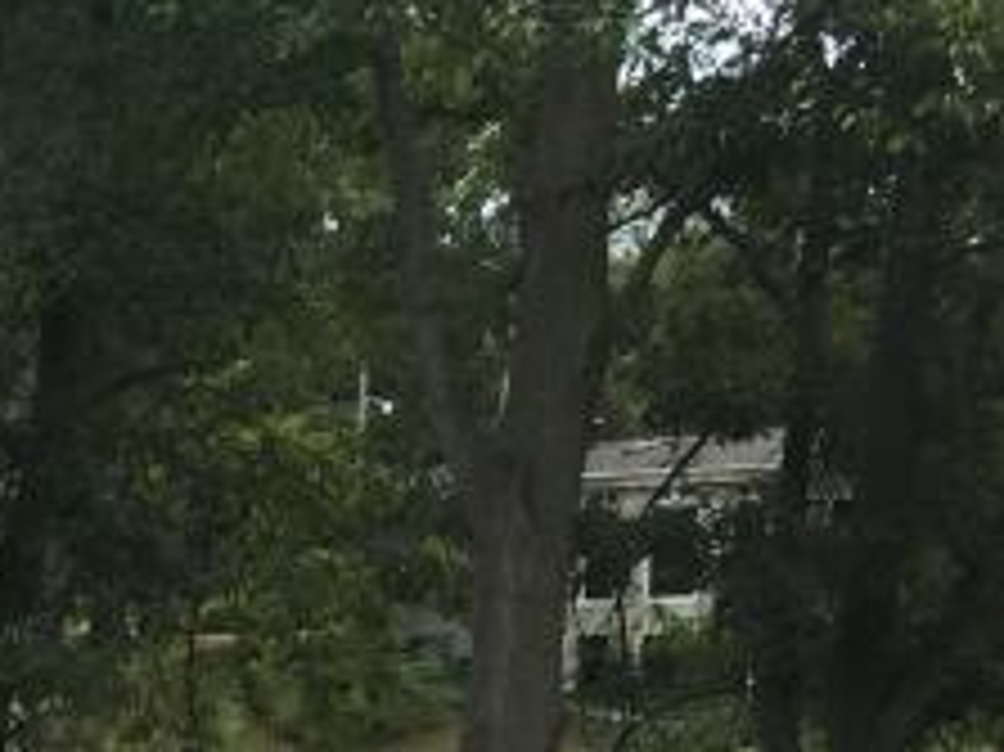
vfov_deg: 10.1
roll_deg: +1.6
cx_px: -968
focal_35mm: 133
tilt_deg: -12.0
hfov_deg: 13.0
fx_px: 3855
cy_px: 1617
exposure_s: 1/807
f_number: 2.2
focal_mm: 4.15
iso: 32
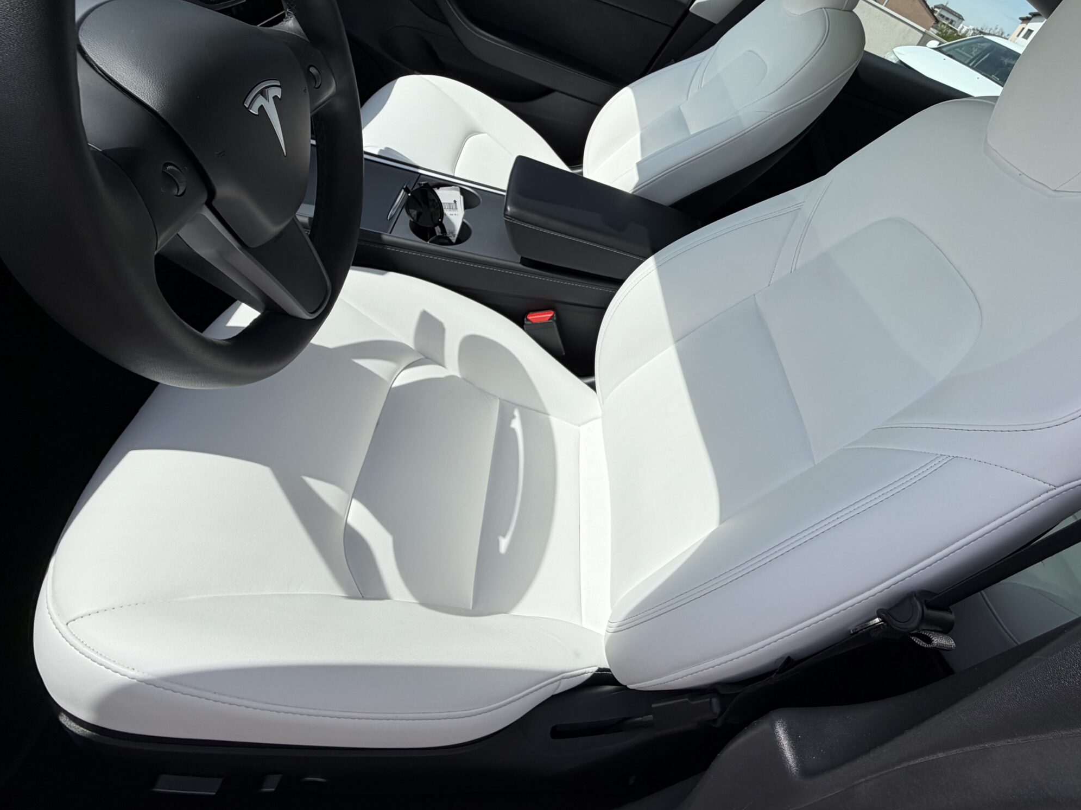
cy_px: 303
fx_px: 562
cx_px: 691
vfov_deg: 70.4
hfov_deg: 85.6
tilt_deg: -32.3
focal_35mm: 18
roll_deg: -29.4
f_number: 2.2
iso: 20
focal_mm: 2.22
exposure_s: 1/1235
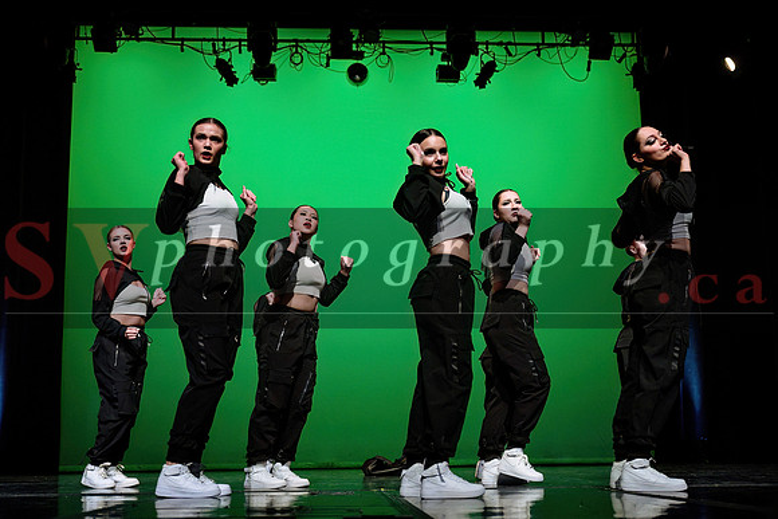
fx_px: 962
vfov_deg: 30.2
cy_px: 304
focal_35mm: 44
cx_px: 389
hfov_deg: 44.1
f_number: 2.8
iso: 1600
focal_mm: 38
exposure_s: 1/270
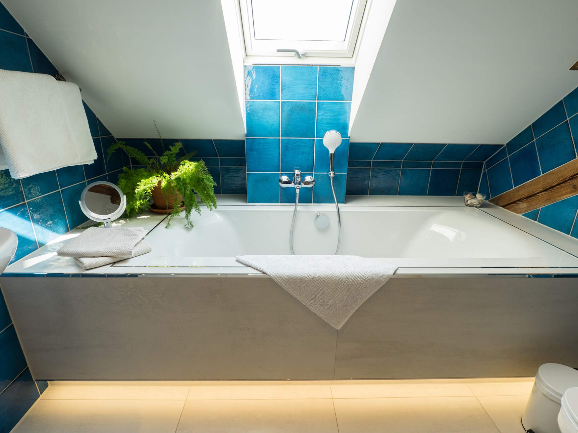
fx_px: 301
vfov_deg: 71.6
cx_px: 289
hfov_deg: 87.8
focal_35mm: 18
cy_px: 216
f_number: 7.1
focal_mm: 9
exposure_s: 1/40
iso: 200
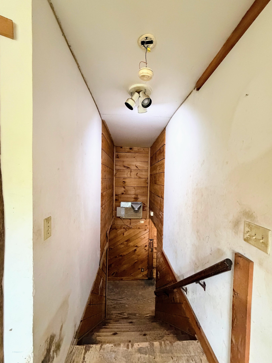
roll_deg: -0.4
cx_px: 137
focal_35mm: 15
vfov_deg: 98.1
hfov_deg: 81.8
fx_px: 157
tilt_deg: -1.7
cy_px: 186
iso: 800
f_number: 2.2
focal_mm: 2.22
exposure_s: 1/60
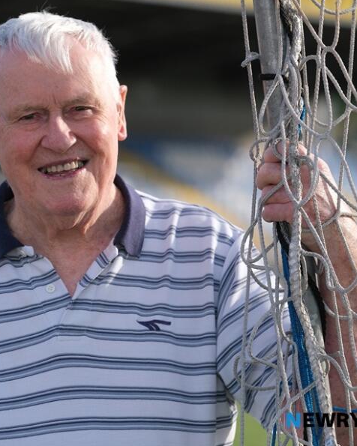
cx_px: 74
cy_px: 222
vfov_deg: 10.4
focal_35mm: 186
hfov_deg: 8.3
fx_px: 2457
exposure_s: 1/2700
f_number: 2.8
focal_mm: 87.1
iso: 400
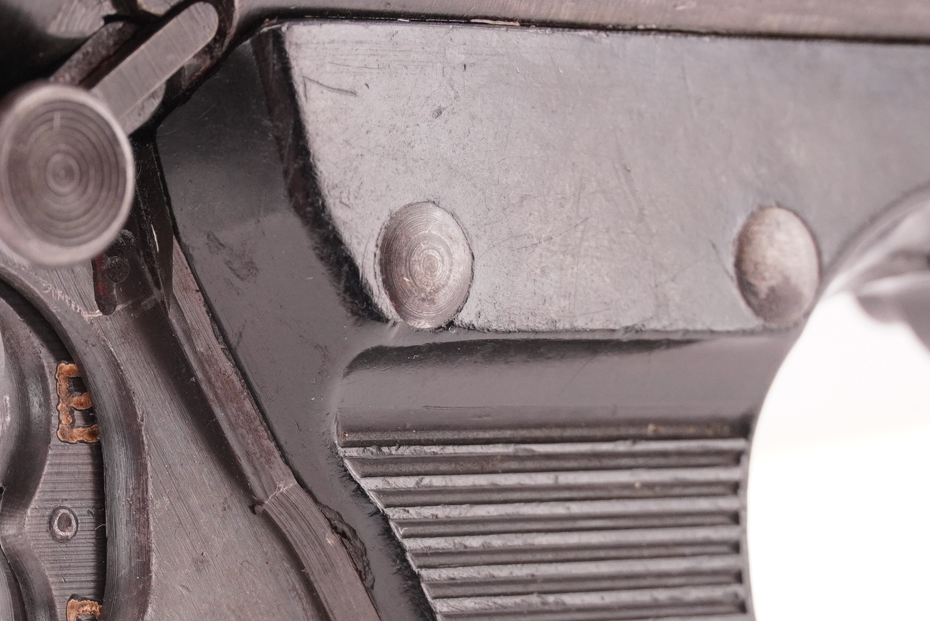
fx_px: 4967
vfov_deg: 7.1
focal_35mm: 192
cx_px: 106
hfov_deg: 10.6
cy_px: 411
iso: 1000
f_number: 5.6
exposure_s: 1/125
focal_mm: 53
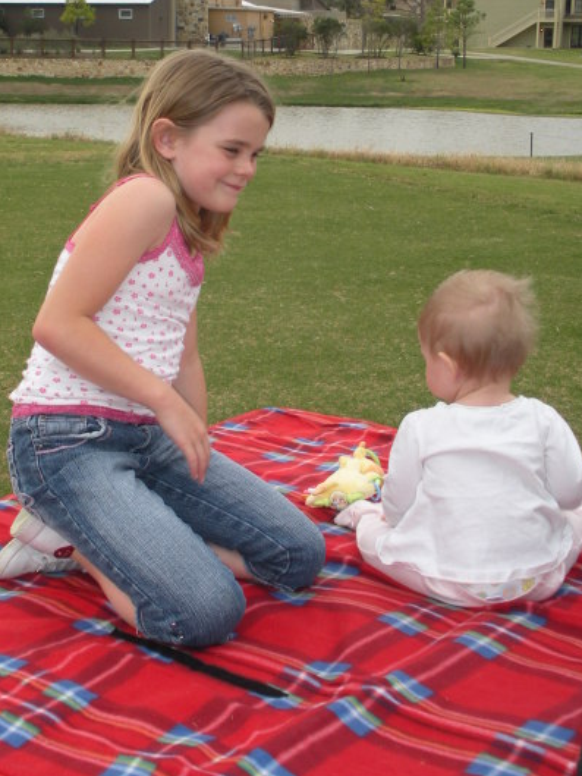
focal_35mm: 58
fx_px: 1300
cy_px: 319
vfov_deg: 33.1
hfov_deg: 25.2
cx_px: 257
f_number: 3.5
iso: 64
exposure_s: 1/97.6
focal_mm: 6.3
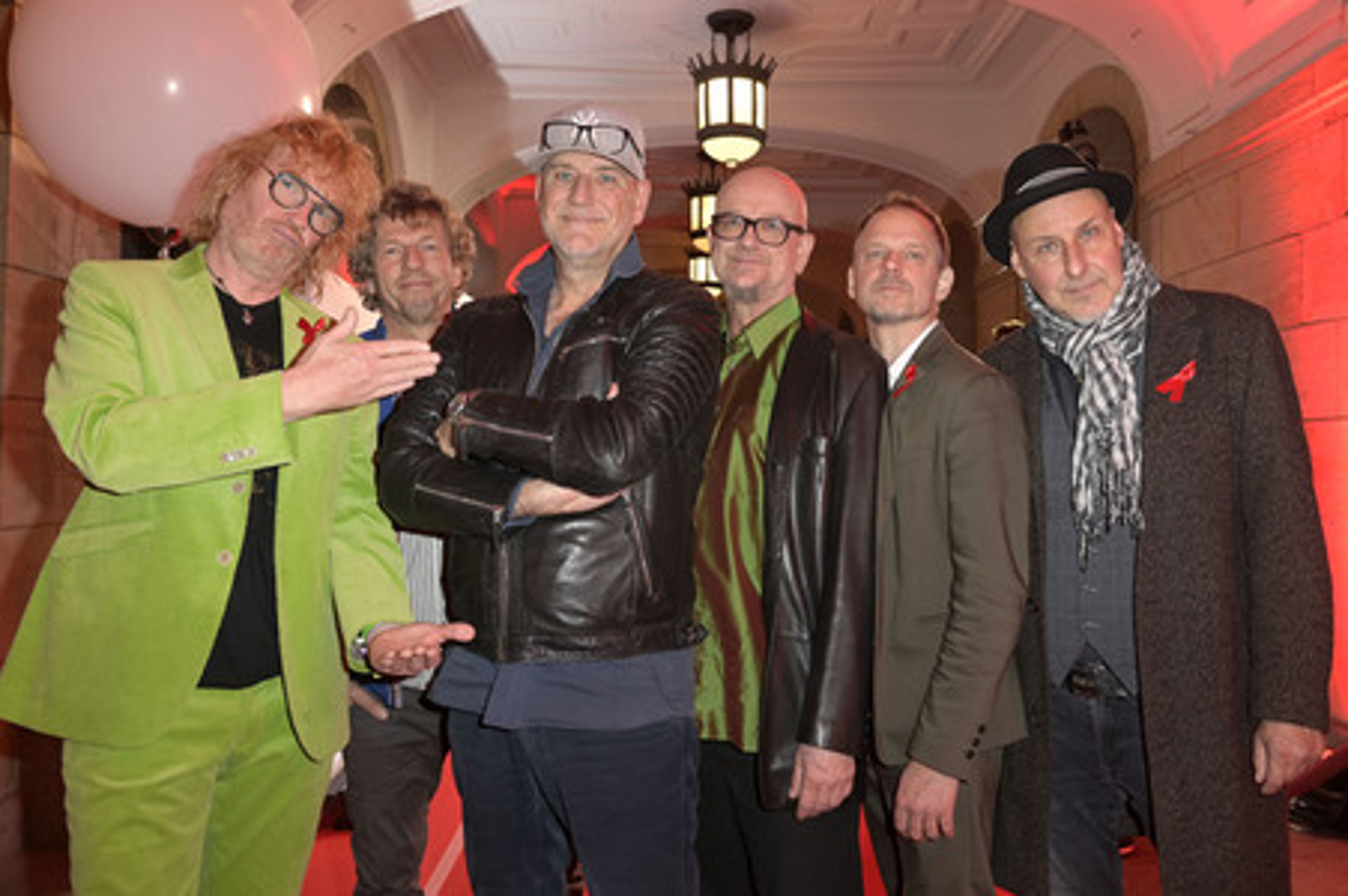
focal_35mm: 29
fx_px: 1085
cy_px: 448
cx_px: 674
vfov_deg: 44.9
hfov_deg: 63.7
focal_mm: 29
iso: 800
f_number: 5.6
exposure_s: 1/60
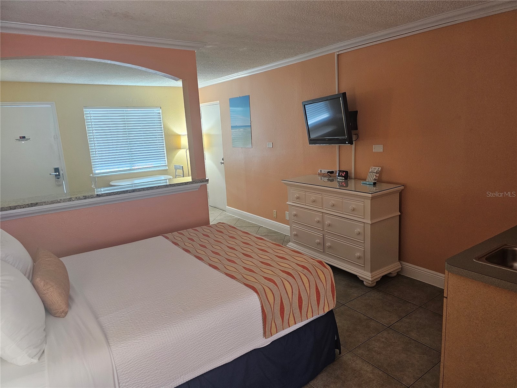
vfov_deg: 58.9
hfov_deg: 73.9
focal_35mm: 23
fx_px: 344
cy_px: 194
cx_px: 258
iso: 640
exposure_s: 1/120
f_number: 1.7
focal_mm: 6.3
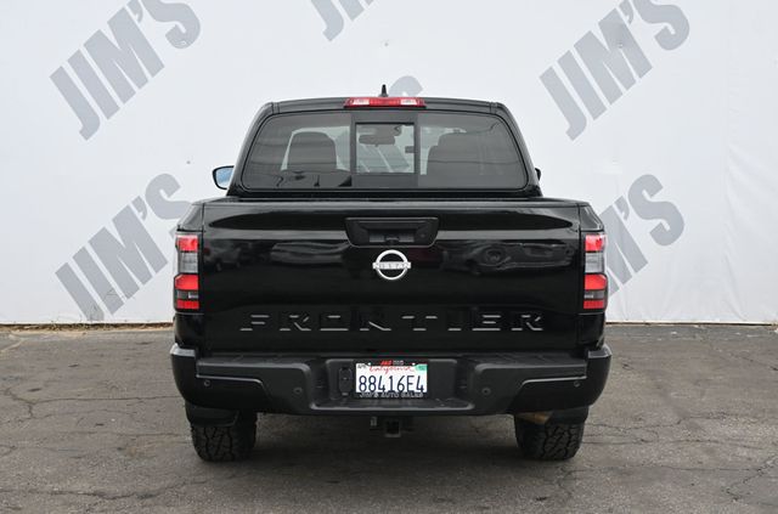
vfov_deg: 23.1
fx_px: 1261
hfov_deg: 34.3
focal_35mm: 58
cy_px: 257
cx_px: 389
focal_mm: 39
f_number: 5.6
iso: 280
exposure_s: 1/250
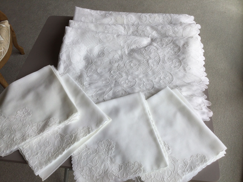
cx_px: 122
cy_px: 91
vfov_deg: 45.4
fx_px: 218
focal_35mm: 31
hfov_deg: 58.4
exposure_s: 1/200
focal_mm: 3.3
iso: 25
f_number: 2.4
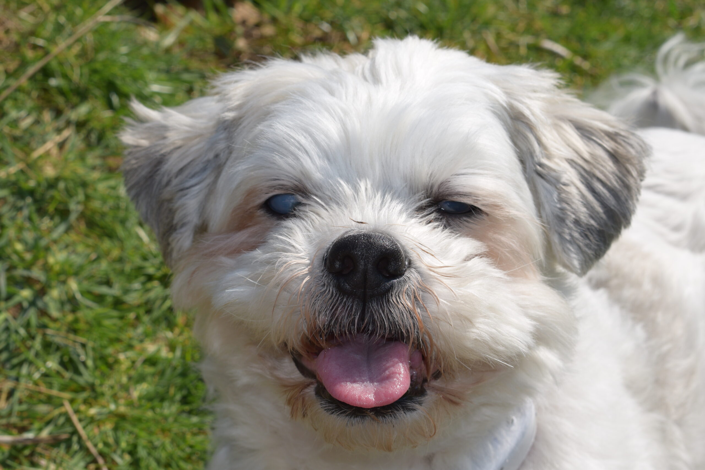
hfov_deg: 24.6
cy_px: 235
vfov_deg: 16.6
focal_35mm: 82
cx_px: 352
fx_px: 1616
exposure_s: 1/200
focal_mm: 55
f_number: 11
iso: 100
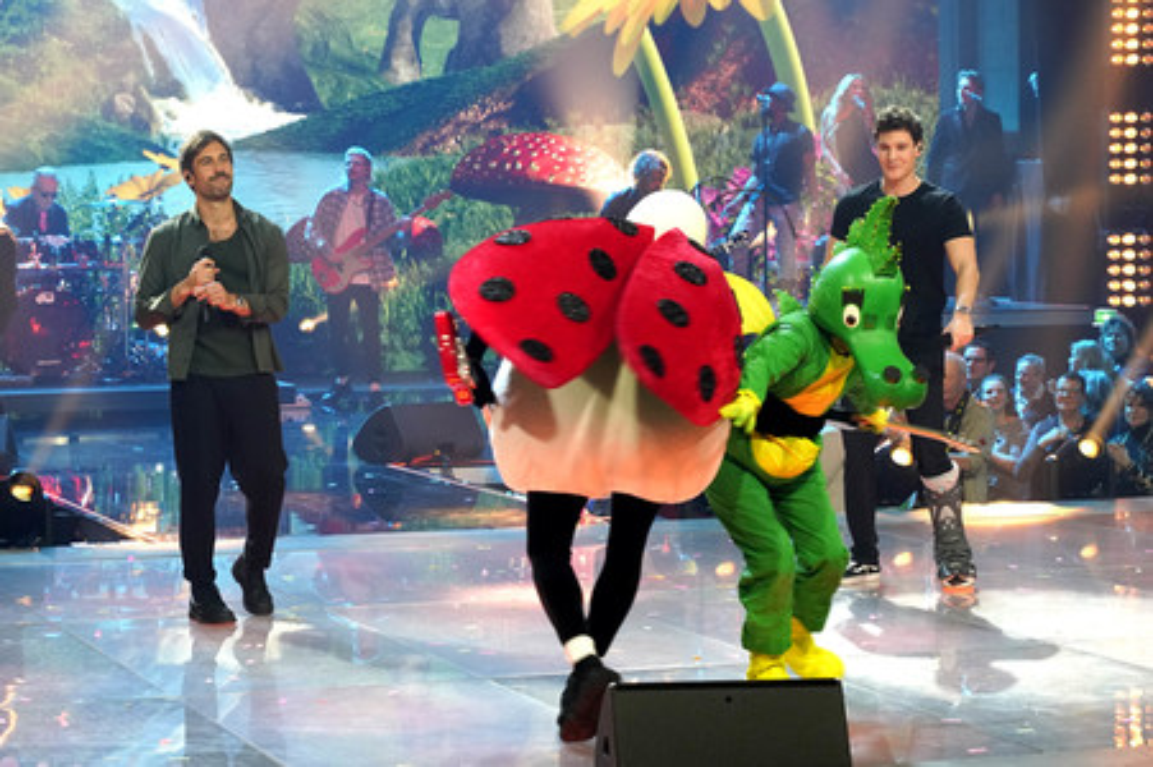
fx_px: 2496
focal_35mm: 78
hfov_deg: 26.0
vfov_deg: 17.5
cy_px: 384
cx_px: 576
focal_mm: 78
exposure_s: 1/160
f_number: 5.6
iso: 3200
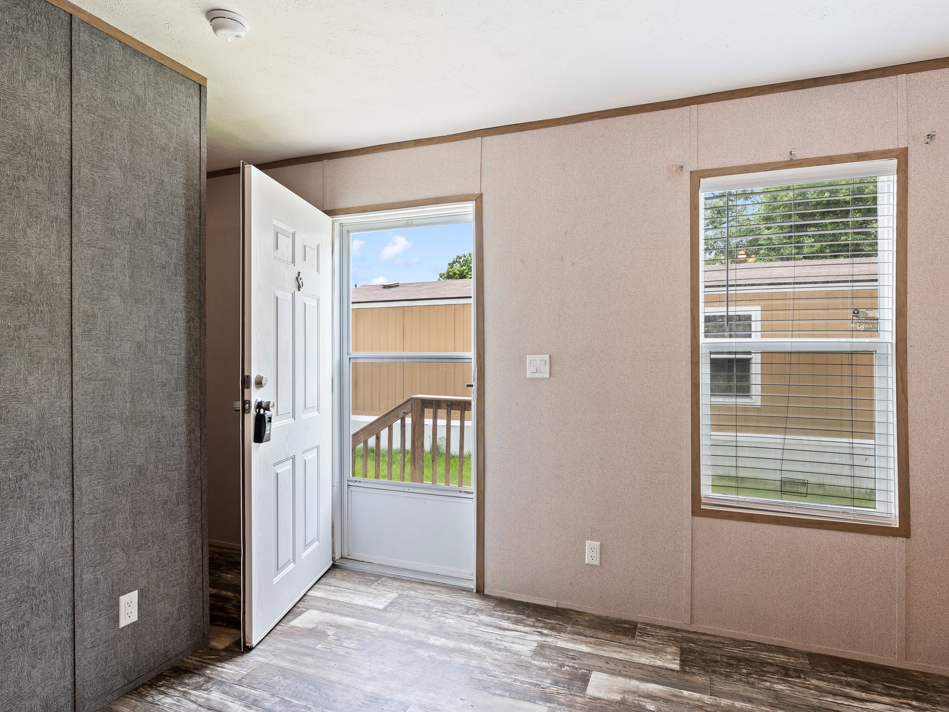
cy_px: 358
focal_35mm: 20
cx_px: 481
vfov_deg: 66.0
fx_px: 548
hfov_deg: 81.7
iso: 125
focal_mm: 18
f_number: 6.3
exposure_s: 1/6
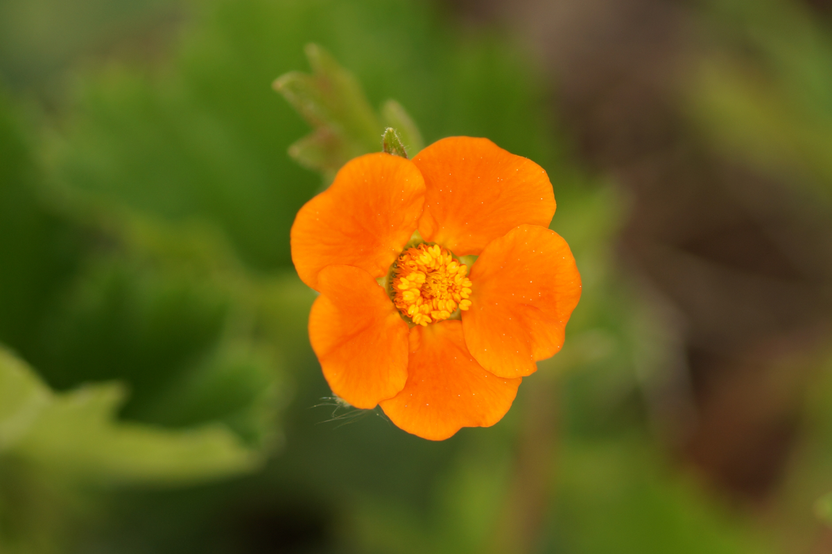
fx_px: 3466
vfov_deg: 9.1
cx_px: 416
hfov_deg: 13.7
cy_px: 277
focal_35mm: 150
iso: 100
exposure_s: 1/400
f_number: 2.8
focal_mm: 100
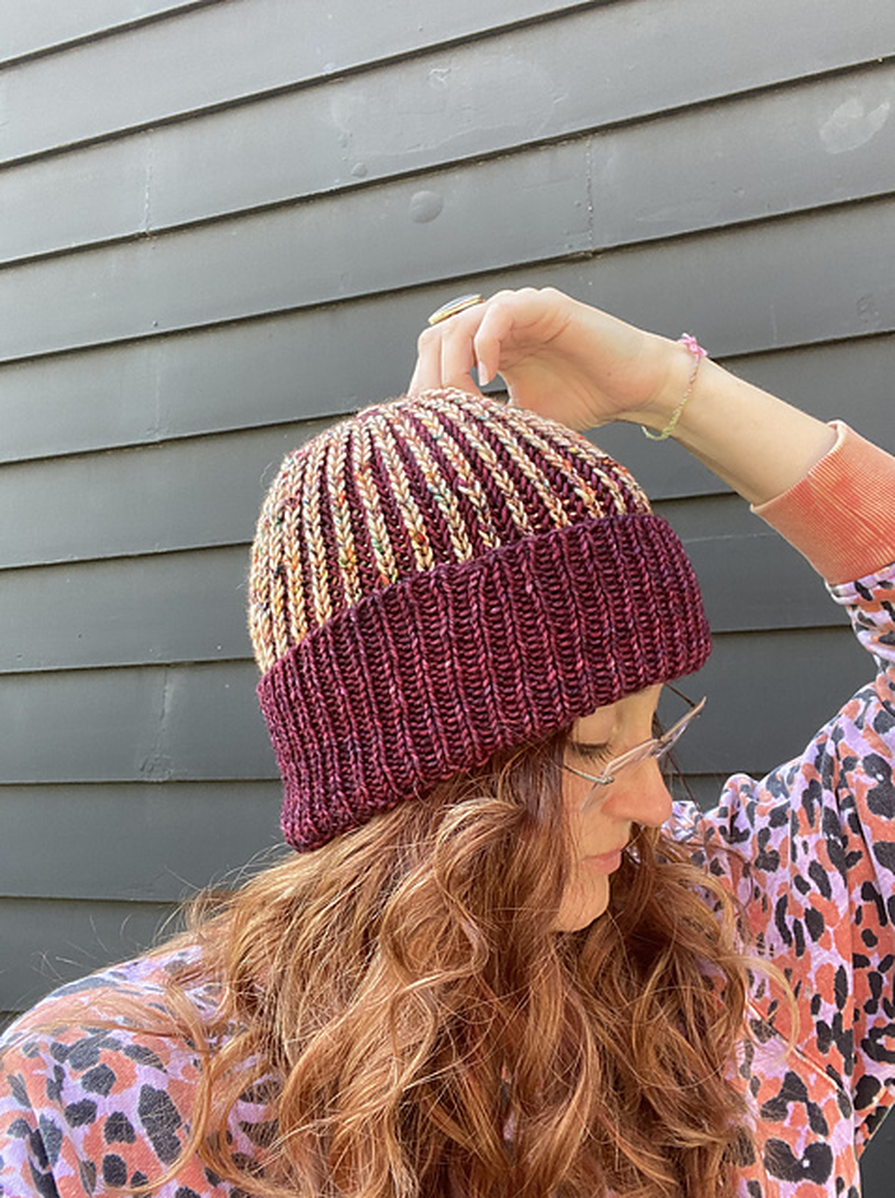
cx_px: 448
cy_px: 599
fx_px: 1037
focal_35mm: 30
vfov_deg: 60.0
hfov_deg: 46.7
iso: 80
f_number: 2.2
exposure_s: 1/122
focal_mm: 2.71
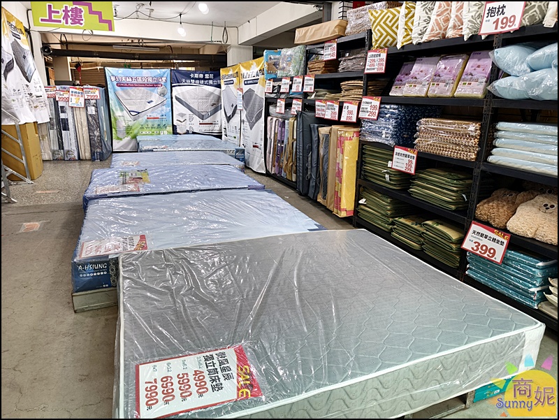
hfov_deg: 73.9
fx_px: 372
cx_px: 280
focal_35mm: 23
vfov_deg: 58.9
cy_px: 210
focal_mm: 6.57
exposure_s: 1/120
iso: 320
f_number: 1.6
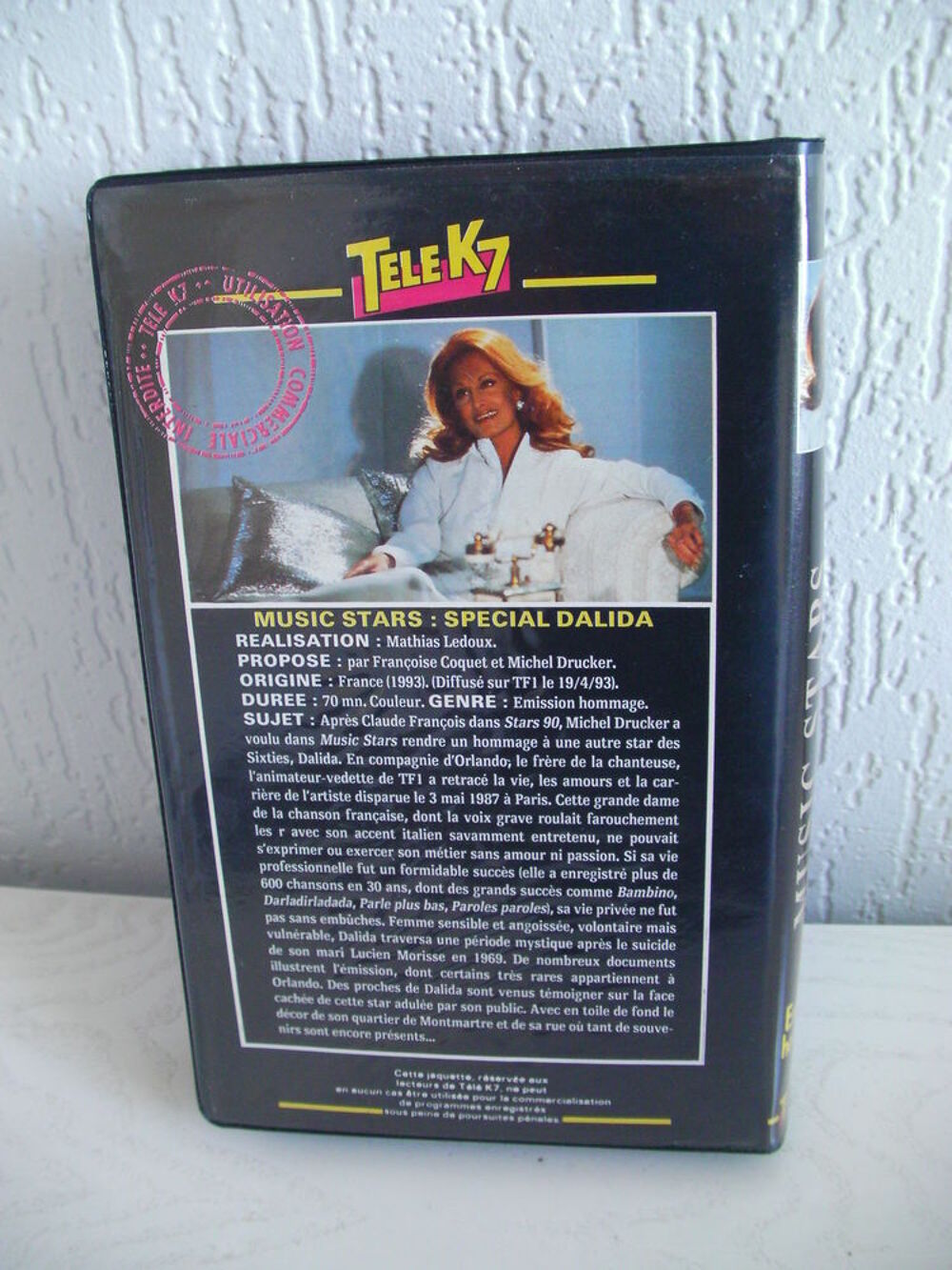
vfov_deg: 49.0
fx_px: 1393
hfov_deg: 37.7
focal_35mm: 38
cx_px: 476
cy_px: 635
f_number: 3.5
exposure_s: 1/30
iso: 180
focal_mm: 6.3
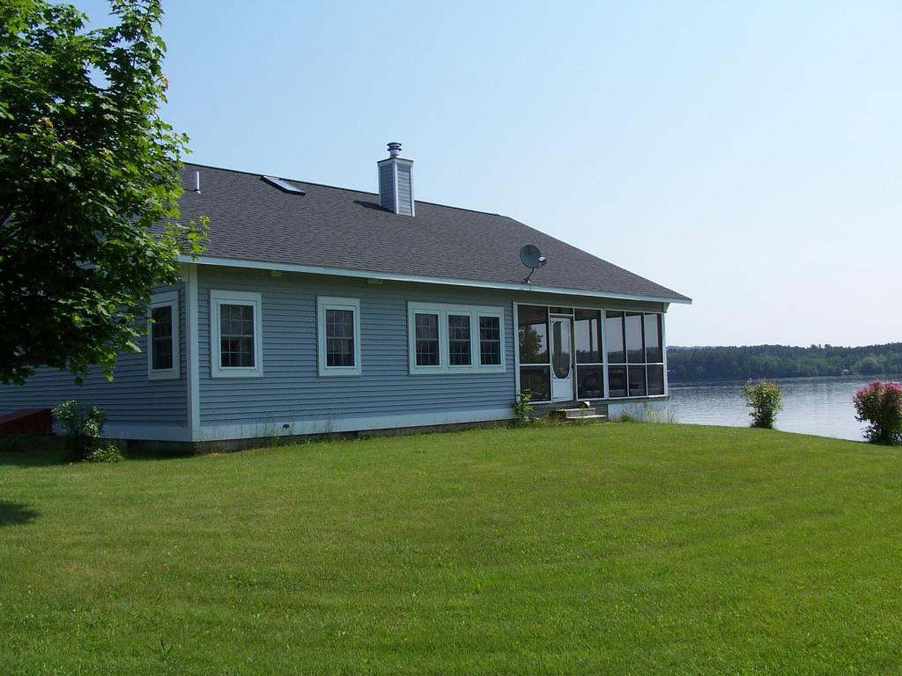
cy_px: 338
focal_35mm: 35
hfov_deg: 52.6
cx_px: 451
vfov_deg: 40.7
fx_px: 912
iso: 80
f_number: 4
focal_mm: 6
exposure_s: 1/750
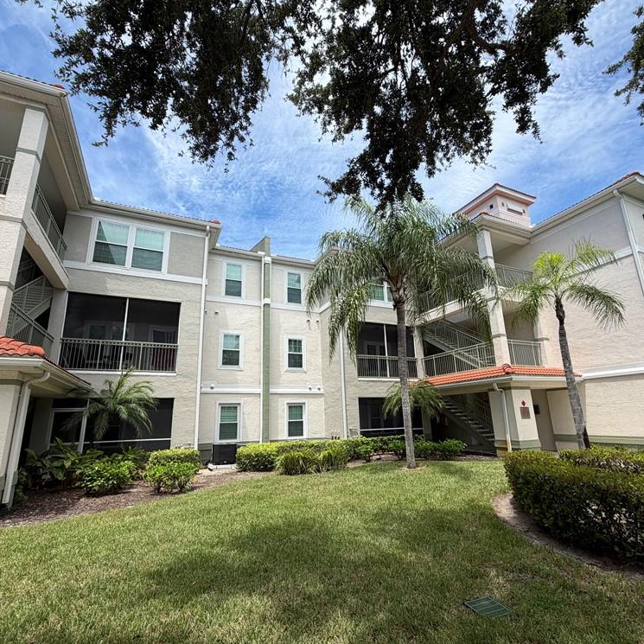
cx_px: 326
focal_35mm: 17
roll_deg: +0.9
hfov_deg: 84.0
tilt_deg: +16.9
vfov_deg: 84.0
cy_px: 328
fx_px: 358
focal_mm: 2.22
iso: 25
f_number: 2.2
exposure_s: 1/770
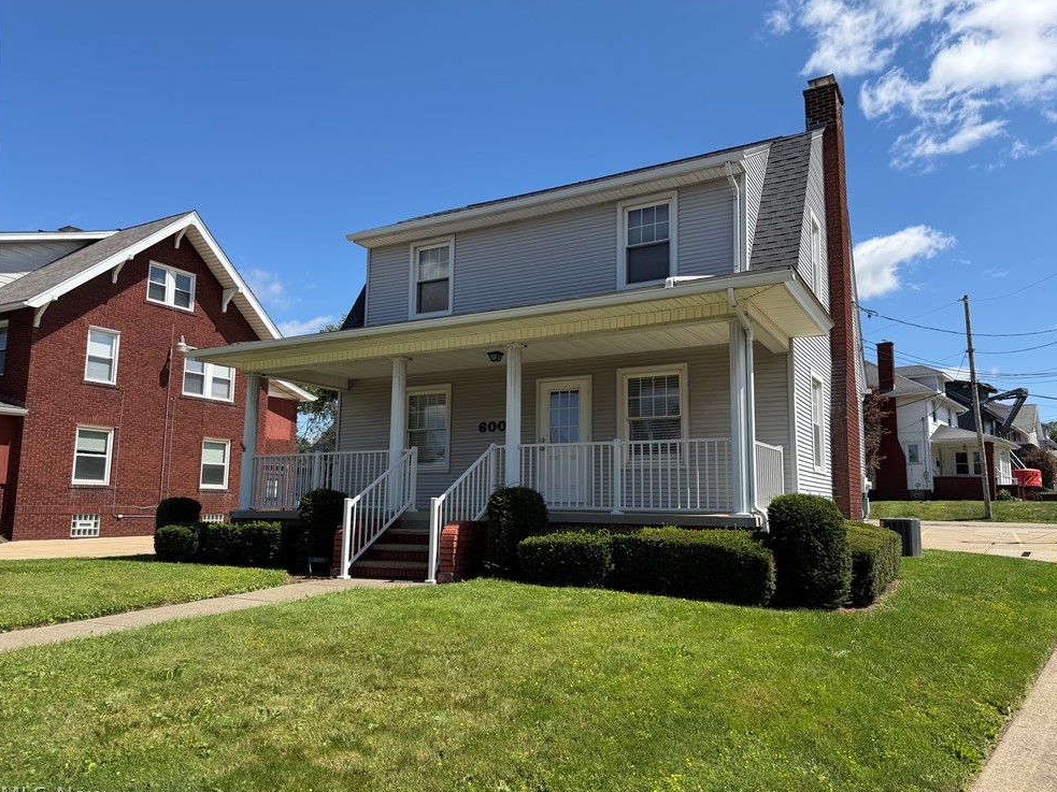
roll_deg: -1.1
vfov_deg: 54.9
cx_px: 545
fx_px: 763
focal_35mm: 25
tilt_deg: +8.0
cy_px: 401
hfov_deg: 69.4
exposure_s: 1/4167
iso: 80
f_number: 1.78
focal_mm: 6.76
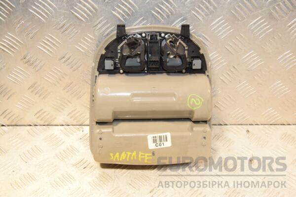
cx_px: 148
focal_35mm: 48
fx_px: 395
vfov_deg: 28.1
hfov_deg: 41.1
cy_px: 98
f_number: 6.3
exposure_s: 1/200
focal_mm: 32
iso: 1600
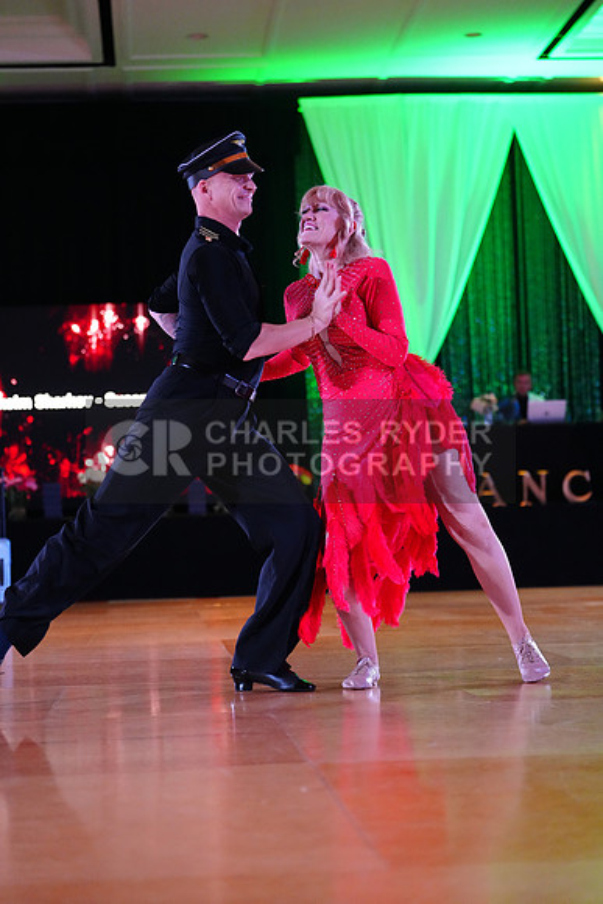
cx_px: 302
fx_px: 1758
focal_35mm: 70
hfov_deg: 19.5
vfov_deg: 28.8
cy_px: 452
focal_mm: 70
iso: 6400
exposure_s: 1/400
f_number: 2.8
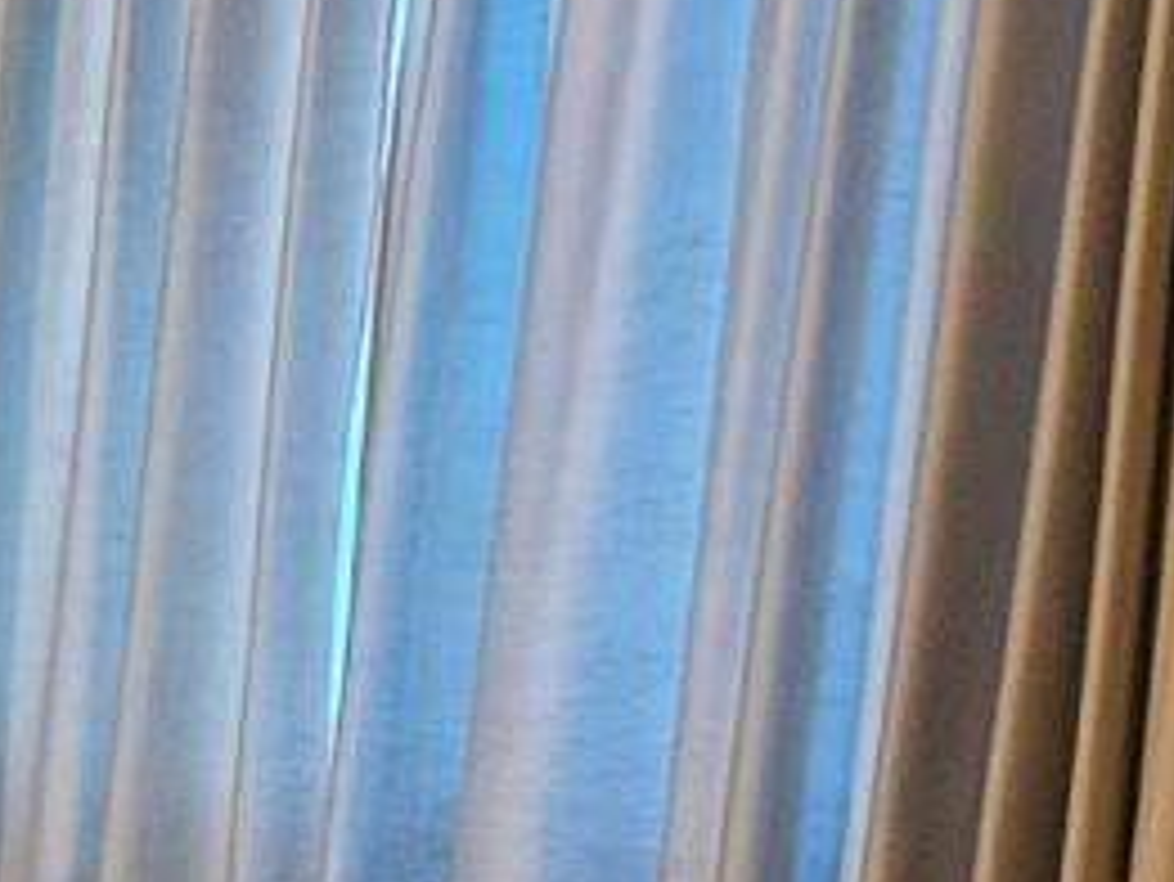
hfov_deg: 10.7
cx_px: -2114
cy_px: 1188
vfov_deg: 10.3
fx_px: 4784
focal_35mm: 141
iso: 500
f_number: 1.8
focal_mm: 5.4
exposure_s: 1/40
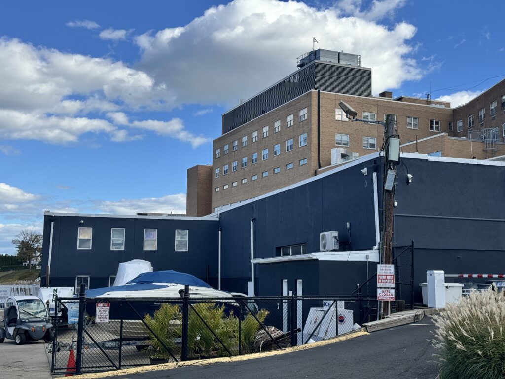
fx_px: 700
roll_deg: -0.9
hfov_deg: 39.7
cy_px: 190
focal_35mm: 48
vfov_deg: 30.3
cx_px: 252
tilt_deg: +6.6
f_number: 1.78
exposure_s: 1/4049
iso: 64
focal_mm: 6.76
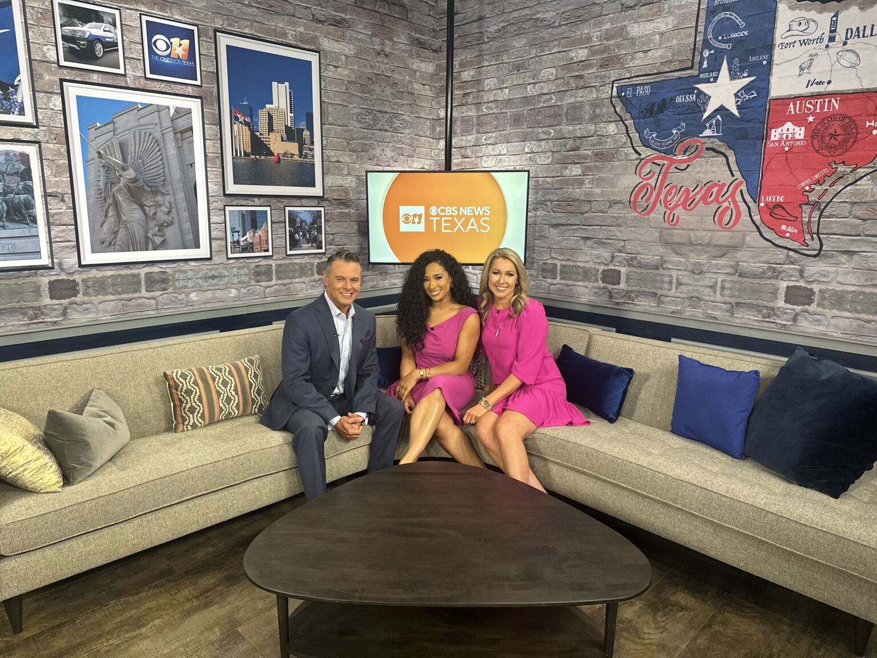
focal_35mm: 24
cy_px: 329
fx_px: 608
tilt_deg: -11.9
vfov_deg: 56.8
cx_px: 438
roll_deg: -0.8
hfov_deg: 71.6
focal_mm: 6.86
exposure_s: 1/120
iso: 200
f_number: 1.78
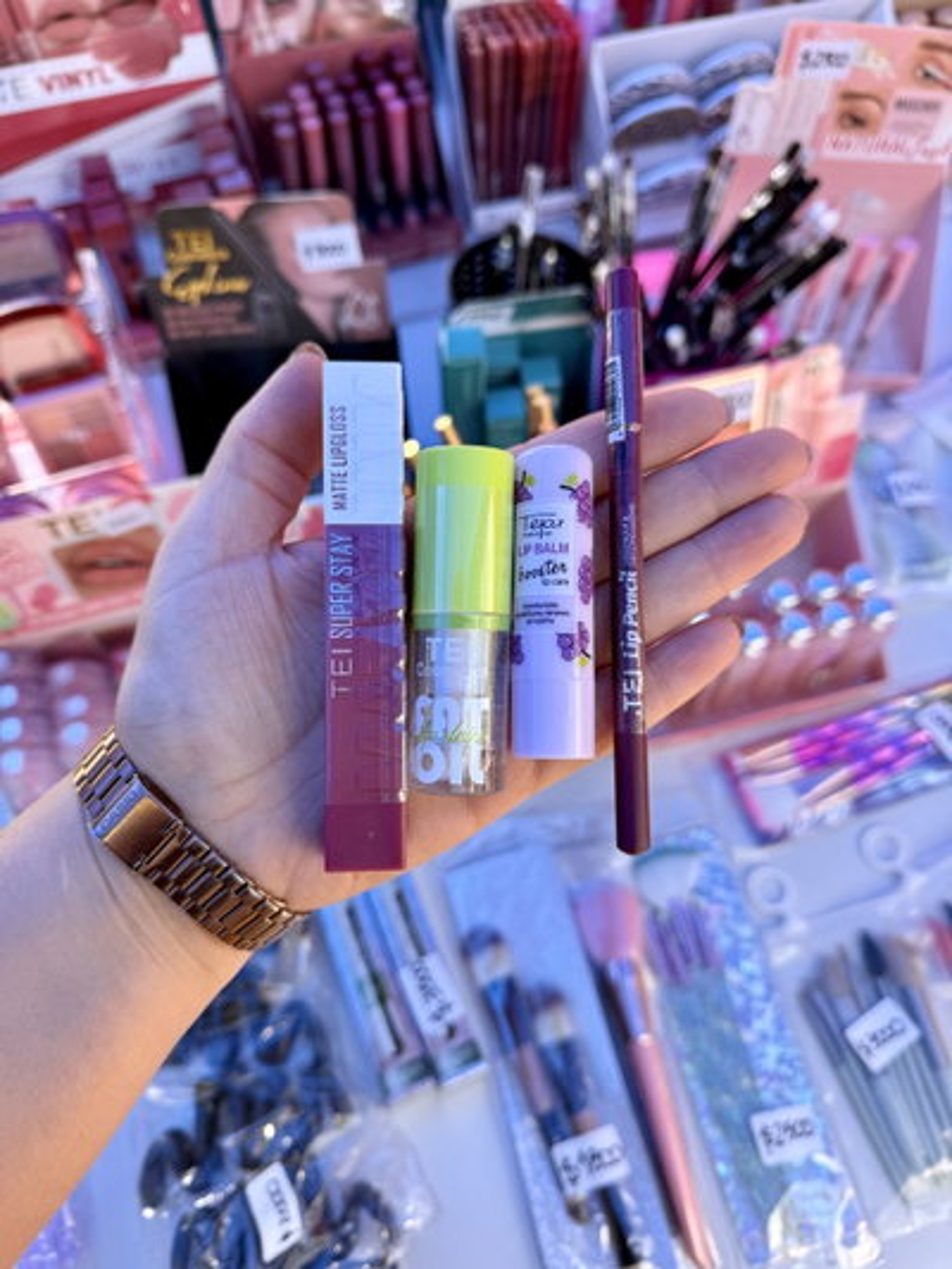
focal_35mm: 24
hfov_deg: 56.8
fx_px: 880
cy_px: 634
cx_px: 476
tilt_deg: -63.3
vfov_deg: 71.6
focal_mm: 6.76
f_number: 1.78
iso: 80
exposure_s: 1/121
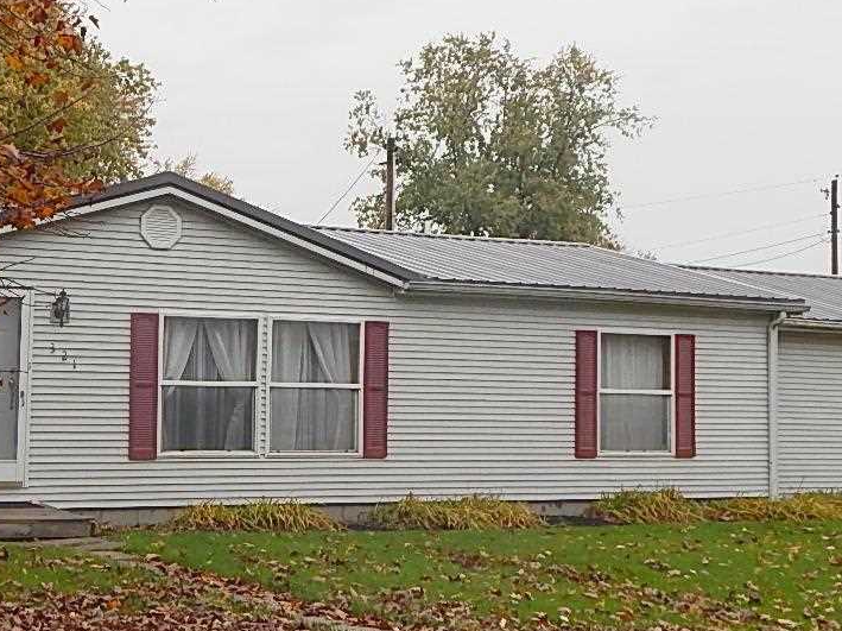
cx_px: 291
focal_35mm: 70
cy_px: 250
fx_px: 1702
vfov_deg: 21.0
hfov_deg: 27.6
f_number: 3.2
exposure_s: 1/250
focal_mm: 5.6
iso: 125
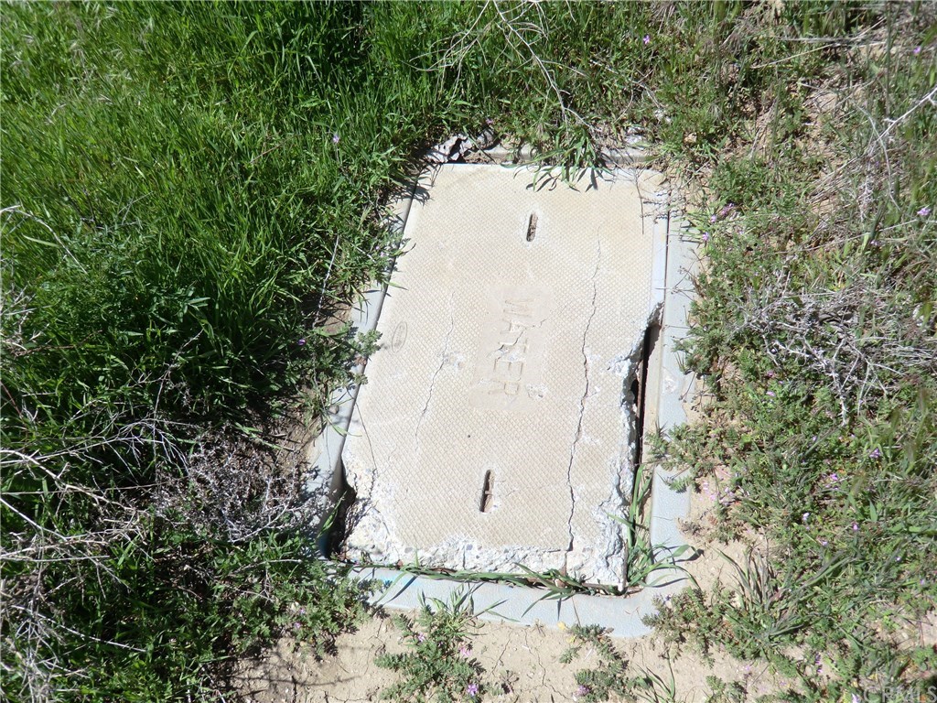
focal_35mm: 29
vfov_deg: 48.2
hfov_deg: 61.7
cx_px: 468
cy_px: 352
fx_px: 785
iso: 64
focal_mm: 5.2
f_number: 3.5
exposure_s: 1/800
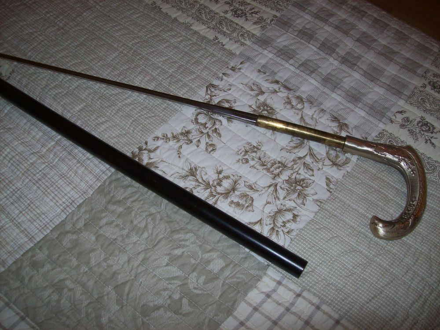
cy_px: 165
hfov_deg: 51.4
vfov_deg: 39.6
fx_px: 457
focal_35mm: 36
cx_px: 220
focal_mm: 6
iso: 80
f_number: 2.7
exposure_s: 1/64
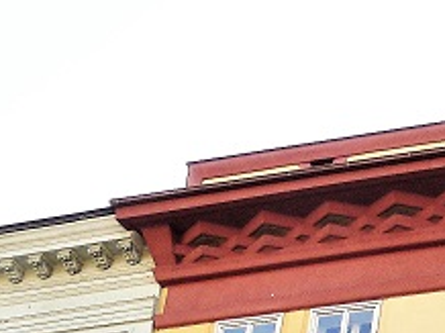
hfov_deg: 14.6
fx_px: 1631
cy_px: 566
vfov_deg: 11.0
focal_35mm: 127
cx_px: 645
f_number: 4
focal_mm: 6
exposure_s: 1/200
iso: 100
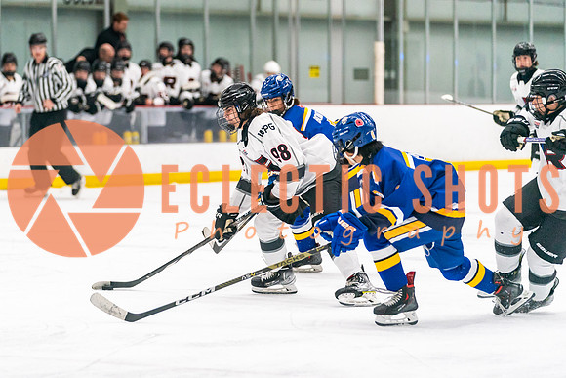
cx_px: 214
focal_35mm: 192
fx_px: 3022
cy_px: 161
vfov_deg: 7.2
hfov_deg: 10.7
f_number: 2.8
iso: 3200
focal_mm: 148
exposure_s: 1/1250
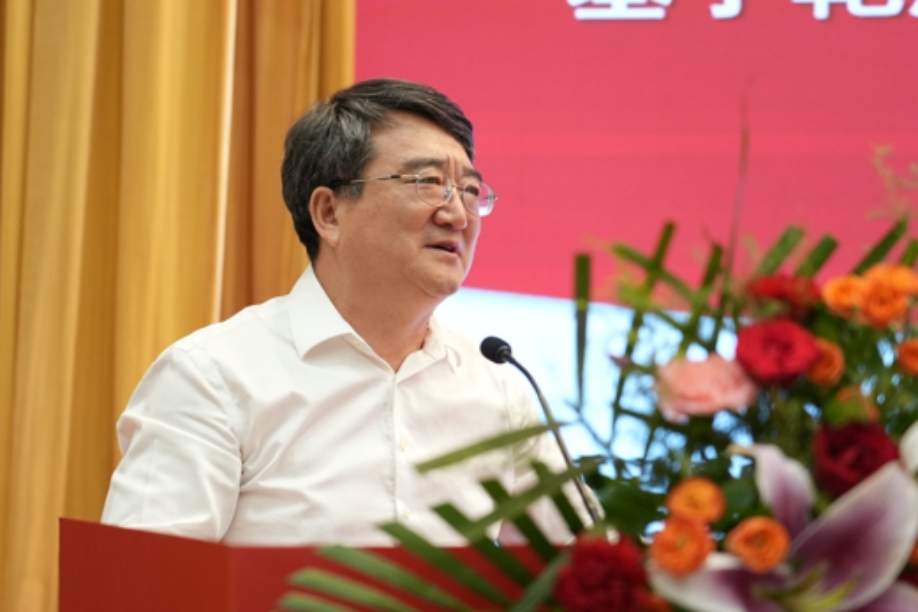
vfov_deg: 20.0
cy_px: 326
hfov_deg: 29.7
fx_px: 1733
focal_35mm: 68
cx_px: 451
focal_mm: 59
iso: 2000
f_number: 4
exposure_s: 1/160
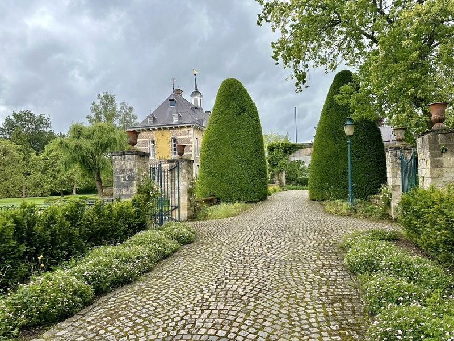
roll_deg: +1.3
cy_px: 170
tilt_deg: +2.0
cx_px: 227
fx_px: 315
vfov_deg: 56.8
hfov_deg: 71.6
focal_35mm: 24
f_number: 1.78
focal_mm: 6.86
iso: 80
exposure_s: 1/2110
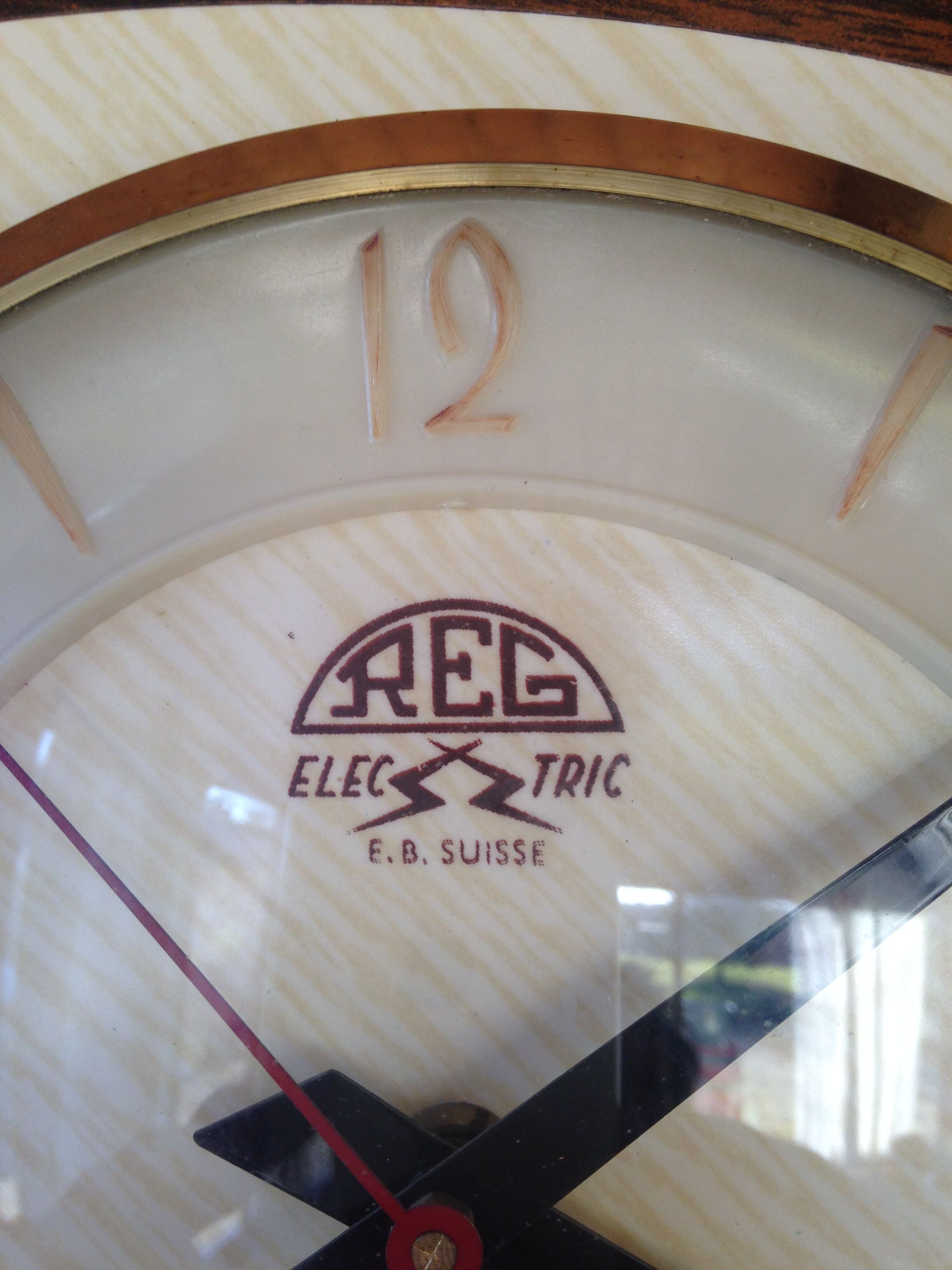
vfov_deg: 55.4
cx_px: 476
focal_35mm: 33
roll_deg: -2.1
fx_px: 1210
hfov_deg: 42.9
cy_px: 635
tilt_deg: -0.2
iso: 64
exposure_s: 1/60
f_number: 2.4
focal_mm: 4.12
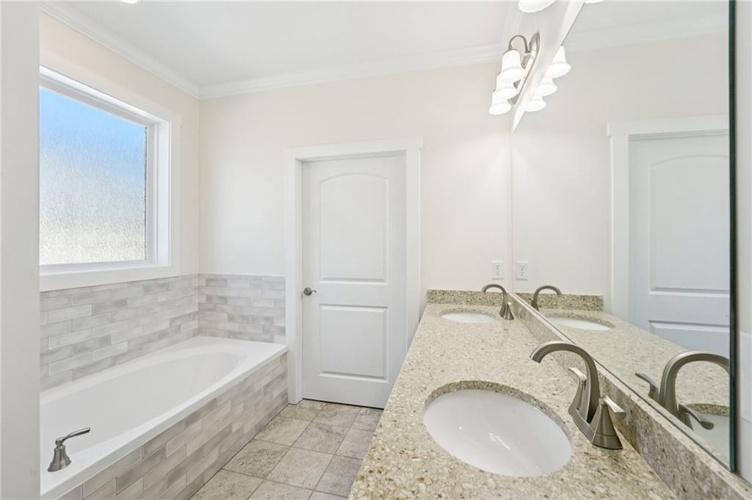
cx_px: 376
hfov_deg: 104.3
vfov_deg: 81.1
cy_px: 250
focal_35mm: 14
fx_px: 292
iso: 320
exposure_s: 1/60
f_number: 8
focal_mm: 14
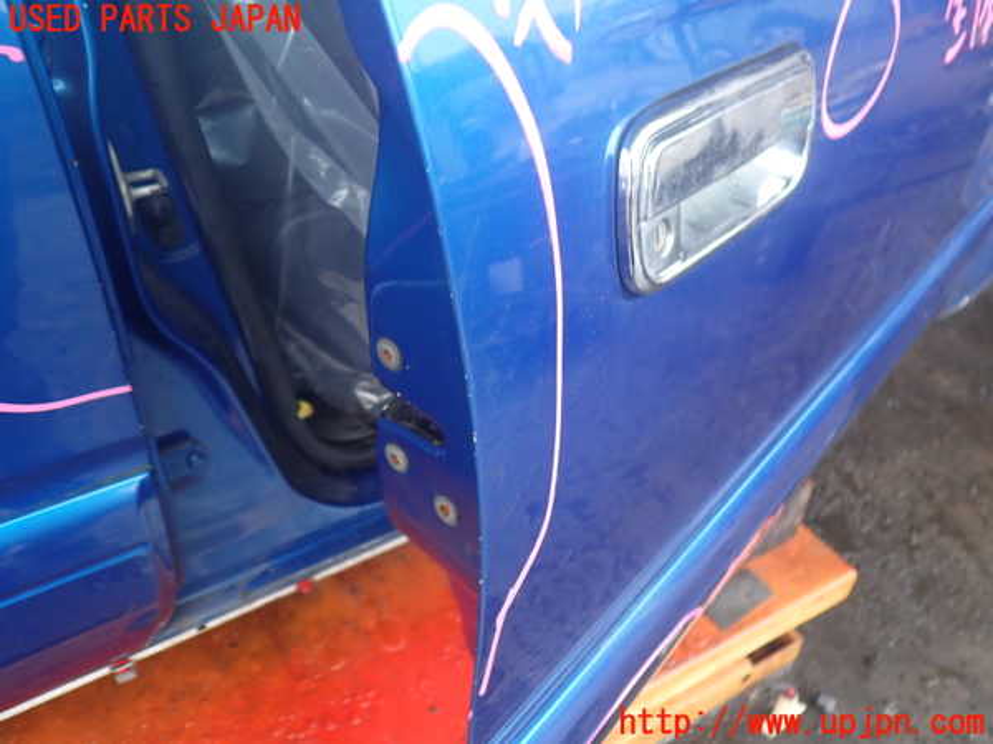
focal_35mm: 30
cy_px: 372
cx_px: 496
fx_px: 861
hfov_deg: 60.0
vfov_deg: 46.8
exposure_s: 1/50
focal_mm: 5.4
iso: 200
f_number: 2.3
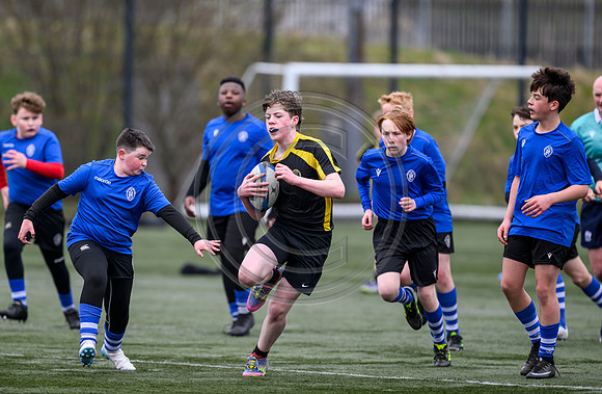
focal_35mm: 420
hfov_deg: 4.9
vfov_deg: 3.2
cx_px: 288
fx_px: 6977
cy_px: 184
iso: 500
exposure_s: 1/2000
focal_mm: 400
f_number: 3.5
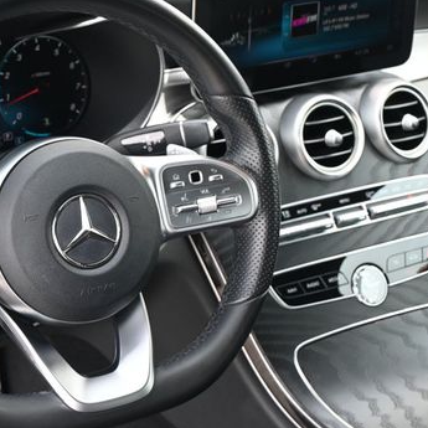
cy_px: 220
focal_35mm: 72
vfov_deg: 23.9
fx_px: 1010
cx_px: 50
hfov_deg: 23.4
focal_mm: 30.5
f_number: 4.8
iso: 400
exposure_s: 1/125
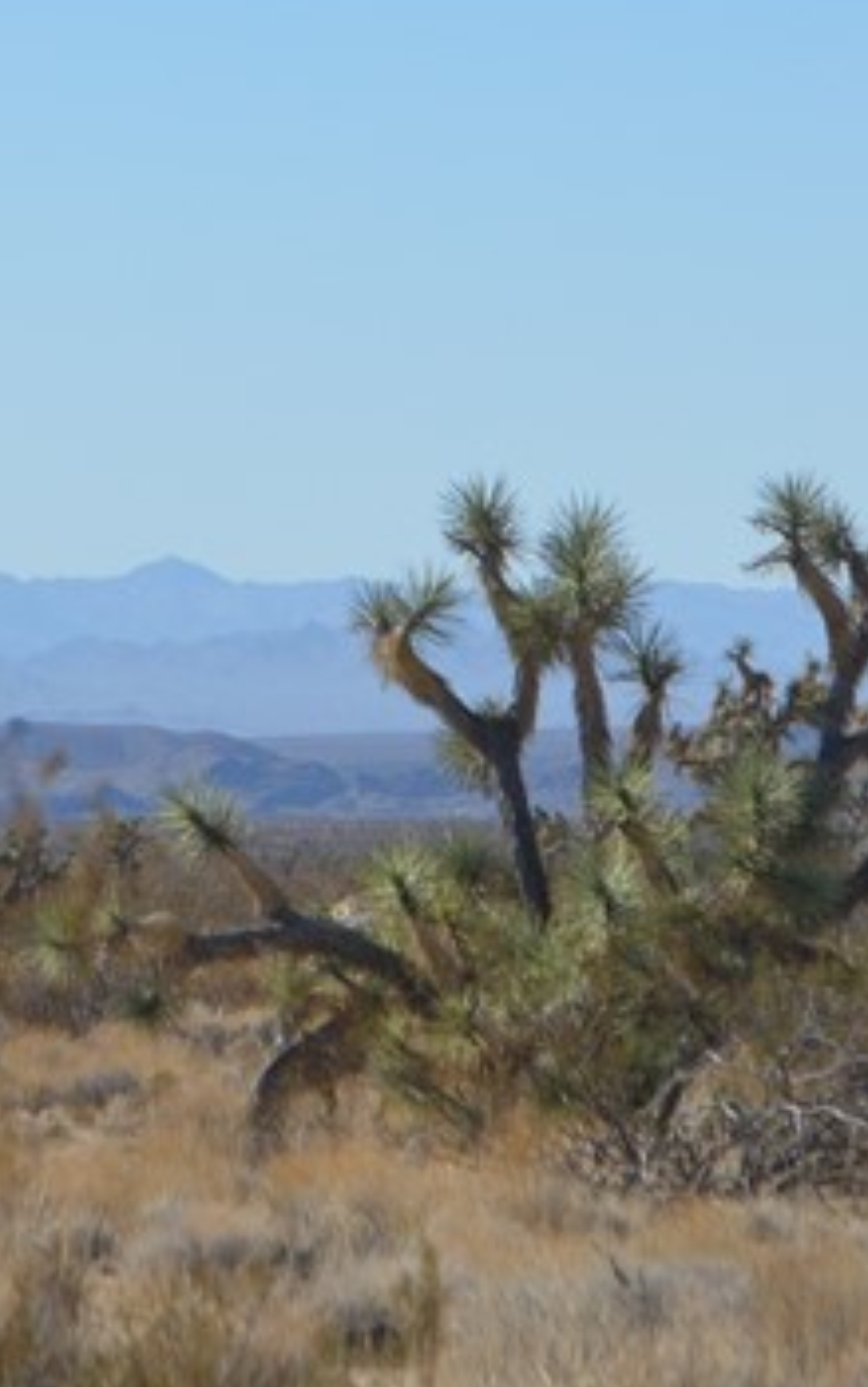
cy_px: 511
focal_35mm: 261
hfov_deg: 5.0
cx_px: 238
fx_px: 9855
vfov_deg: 8.0
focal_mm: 55
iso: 400
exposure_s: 1/2000
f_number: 7.1
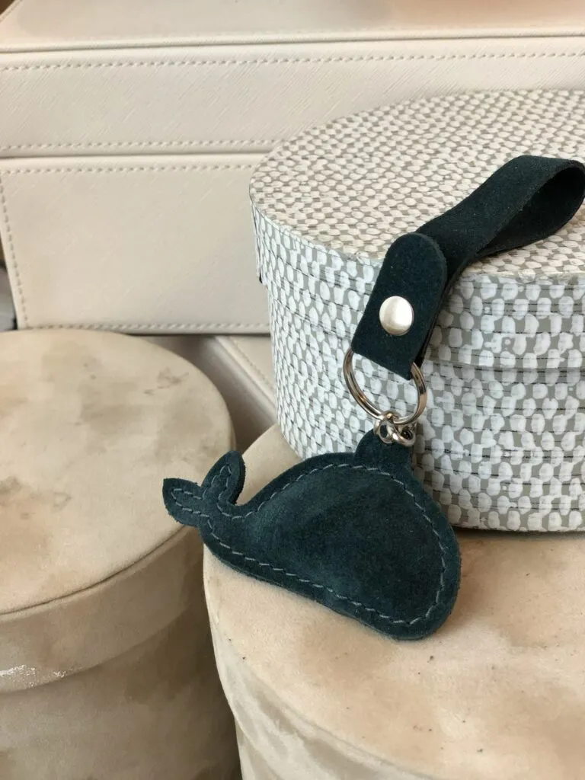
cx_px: 292
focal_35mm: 52
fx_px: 1172
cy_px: 390
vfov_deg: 36.8
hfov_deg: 28.0
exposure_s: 1/25
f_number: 2.4
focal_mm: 6
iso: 125
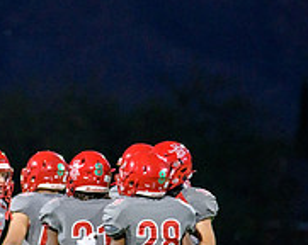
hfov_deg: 3.2
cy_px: 202
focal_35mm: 603
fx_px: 5485
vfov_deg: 2.6
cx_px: 22
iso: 1250
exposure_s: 1/400
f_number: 2.8
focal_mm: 200
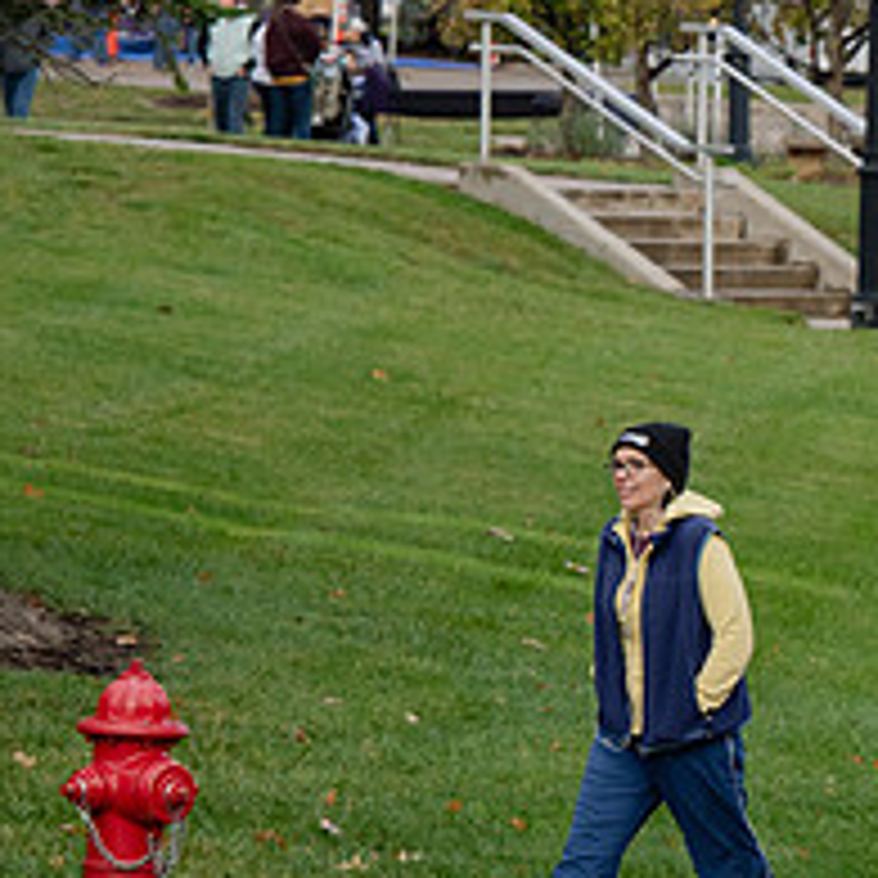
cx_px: 1256
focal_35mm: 341
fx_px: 9785
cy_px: 507
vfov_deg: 5.1
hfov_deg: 5.1
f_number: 6.3
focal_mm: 135
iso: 640
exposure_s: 1/500
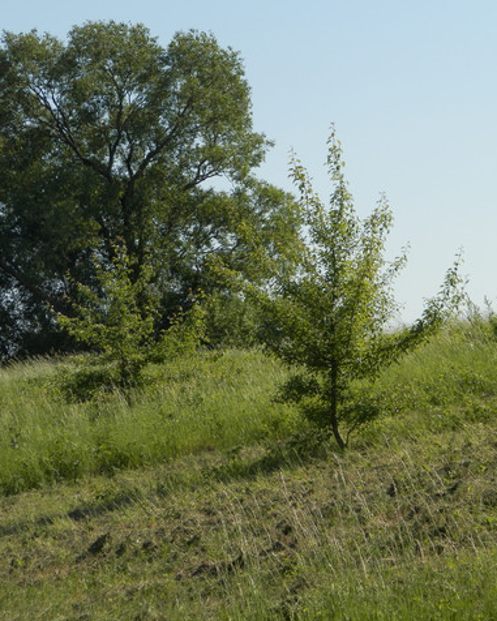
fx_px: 2555
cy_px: 309
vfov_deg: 13.9
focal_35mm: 139
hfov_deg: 11.1
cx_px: 254
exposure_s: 1/640
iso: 80
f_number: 4.5
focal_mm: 19
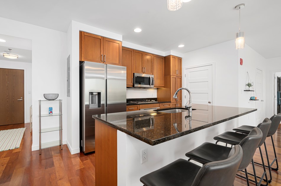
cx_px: 132
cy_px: 82
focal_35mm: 16
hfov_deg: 96.7
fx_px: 125
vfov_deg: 73.3
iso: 640
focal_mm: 14
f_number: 7.1
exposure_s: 1/125
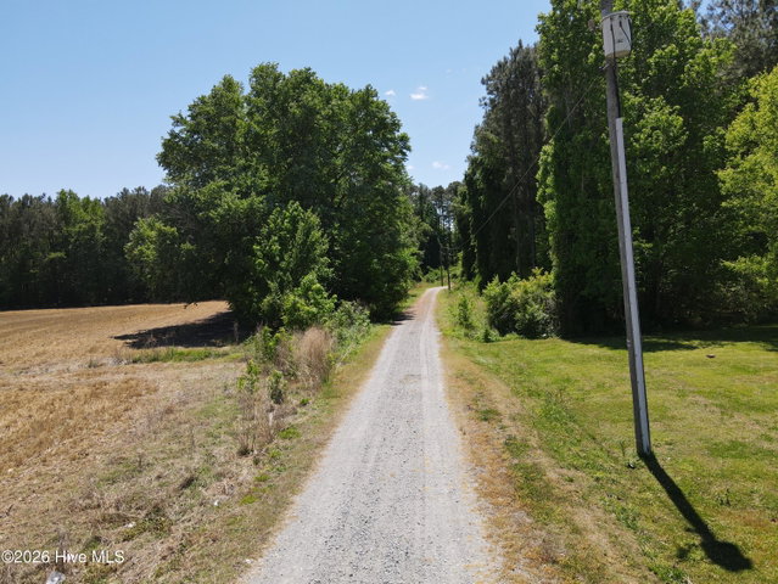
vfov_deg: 56.9
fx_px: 540
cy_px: 292
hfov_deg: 71.6
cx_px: 389
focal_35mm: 24
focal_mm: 4.5
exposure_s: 1/640
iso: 100
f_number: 2.8
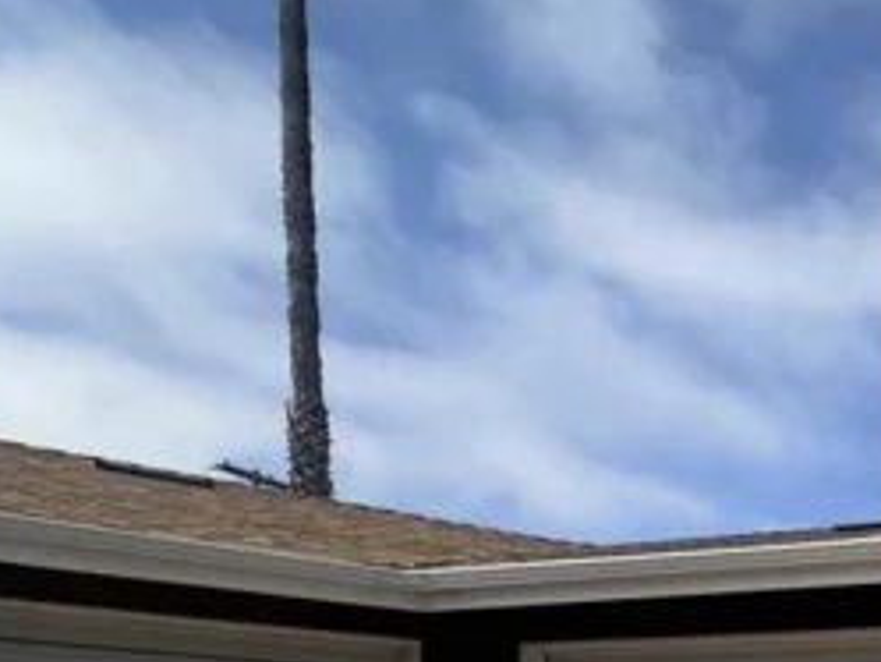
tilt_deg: +1.5
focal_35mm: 42
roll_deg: +0.2
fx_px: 1069
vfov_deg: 29.2
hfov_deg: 33.9
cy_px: 811
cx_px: 1113
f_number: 2.2
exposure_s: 1/2053
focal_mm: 2.22
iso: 50
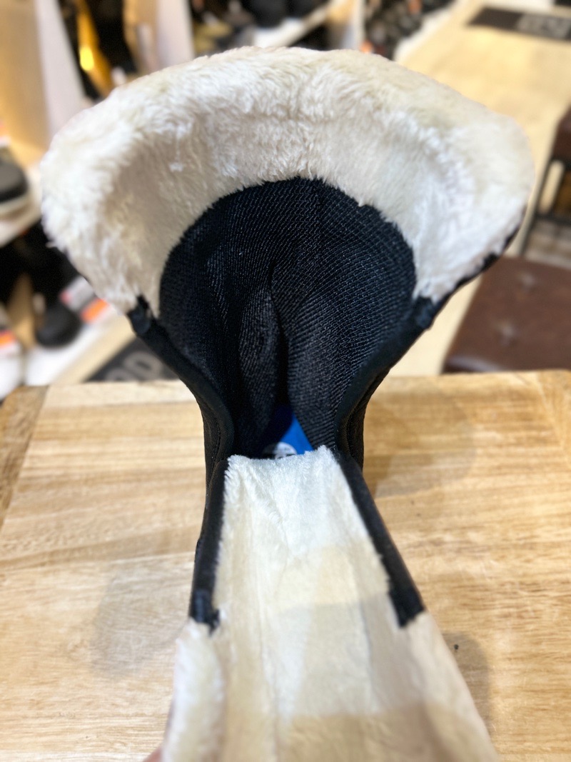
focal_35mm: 26
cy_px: 381
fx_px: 572
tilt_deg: -49.1
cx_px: 286
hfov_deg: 53.1
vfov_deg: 67.3
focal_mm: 5.7
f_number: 1.5
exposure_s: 1/50
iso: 250
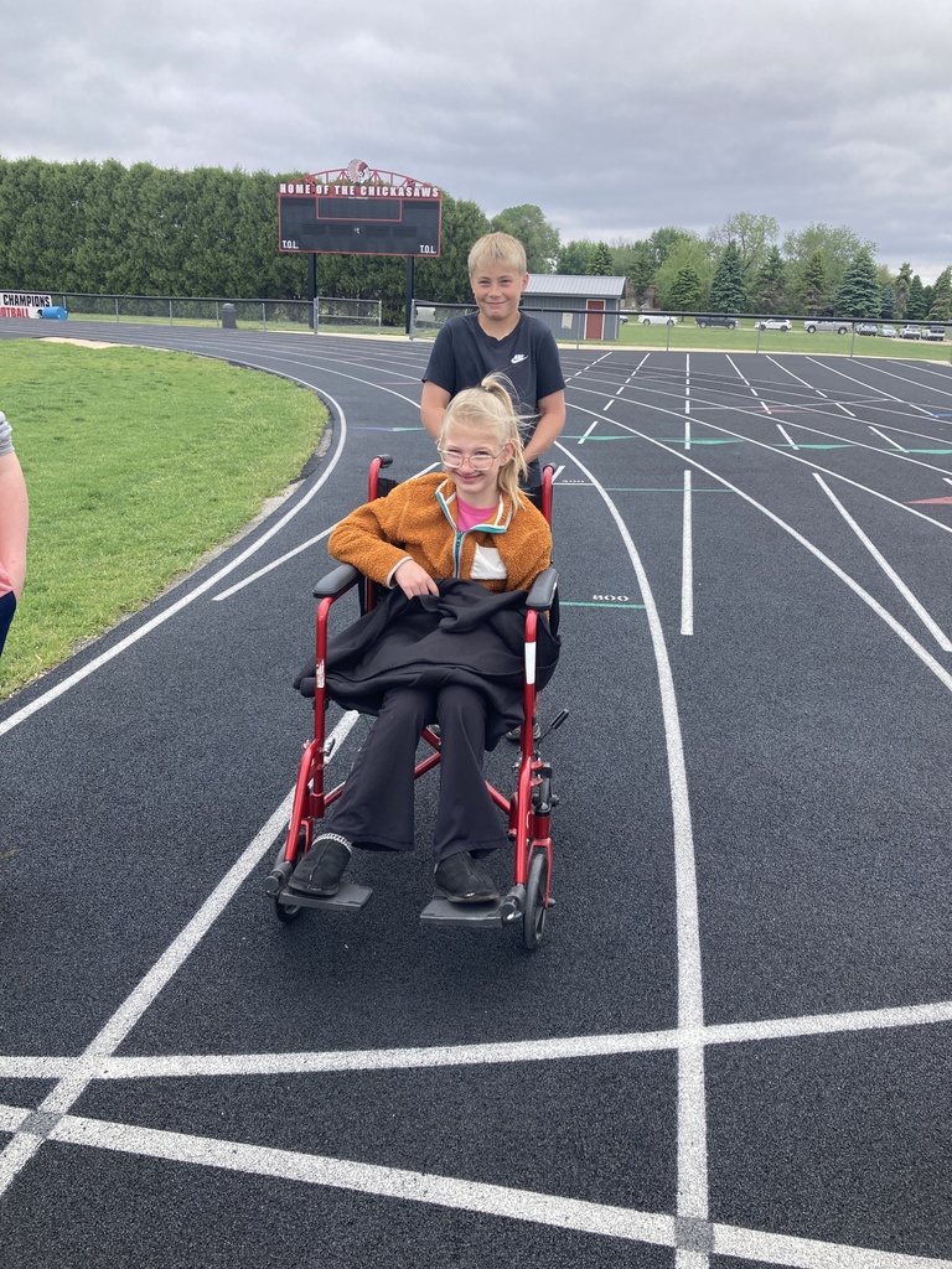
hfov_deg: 49.7
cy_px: 634
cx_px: 476
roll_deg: -2.1
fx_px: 1027
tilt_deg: -17.3
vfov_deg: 63.4
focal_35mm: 28
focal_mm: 3.99
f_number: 1.8
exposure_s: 1/511
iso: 20
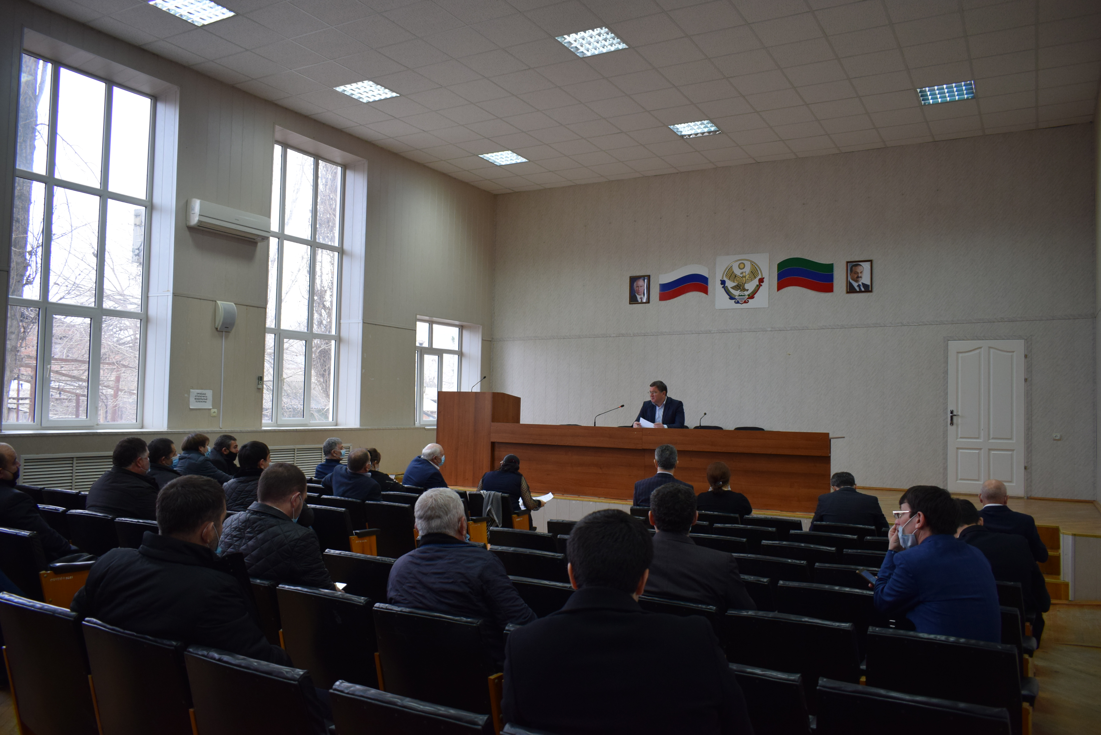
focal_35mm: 27
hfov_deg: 67.4
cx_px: 550
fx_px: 826
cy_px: 368
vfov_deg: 48.0
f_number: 4
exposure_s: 1/60
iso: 560
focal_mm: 18
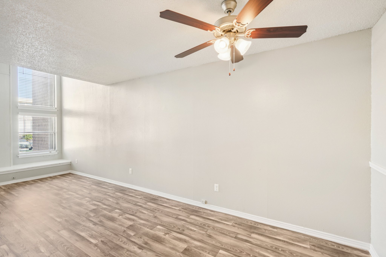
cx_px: 193
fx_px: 172
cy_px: 128
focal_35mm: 16
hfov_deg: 96.7
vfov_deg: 73.7
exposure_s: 1/25
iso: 400
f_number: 8
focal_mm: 16
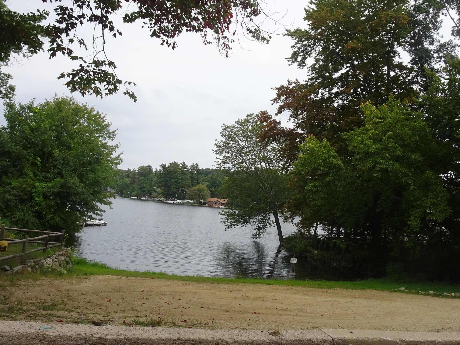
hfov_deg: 53.7
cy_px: 152
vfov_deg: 41.7
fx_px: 452
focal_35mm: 34
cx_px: 267
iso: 80
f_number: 3.5
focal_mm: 4.1
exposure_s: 1/640
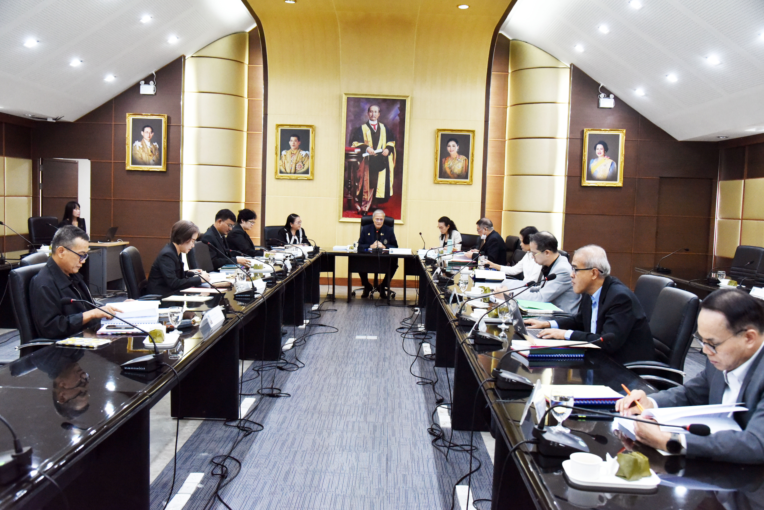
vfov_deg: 41.1
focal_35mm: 32
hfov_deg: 58.7
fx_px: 679
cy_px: 255
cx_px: 382
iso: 6400
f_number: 5
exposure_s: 1/320
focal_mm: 32
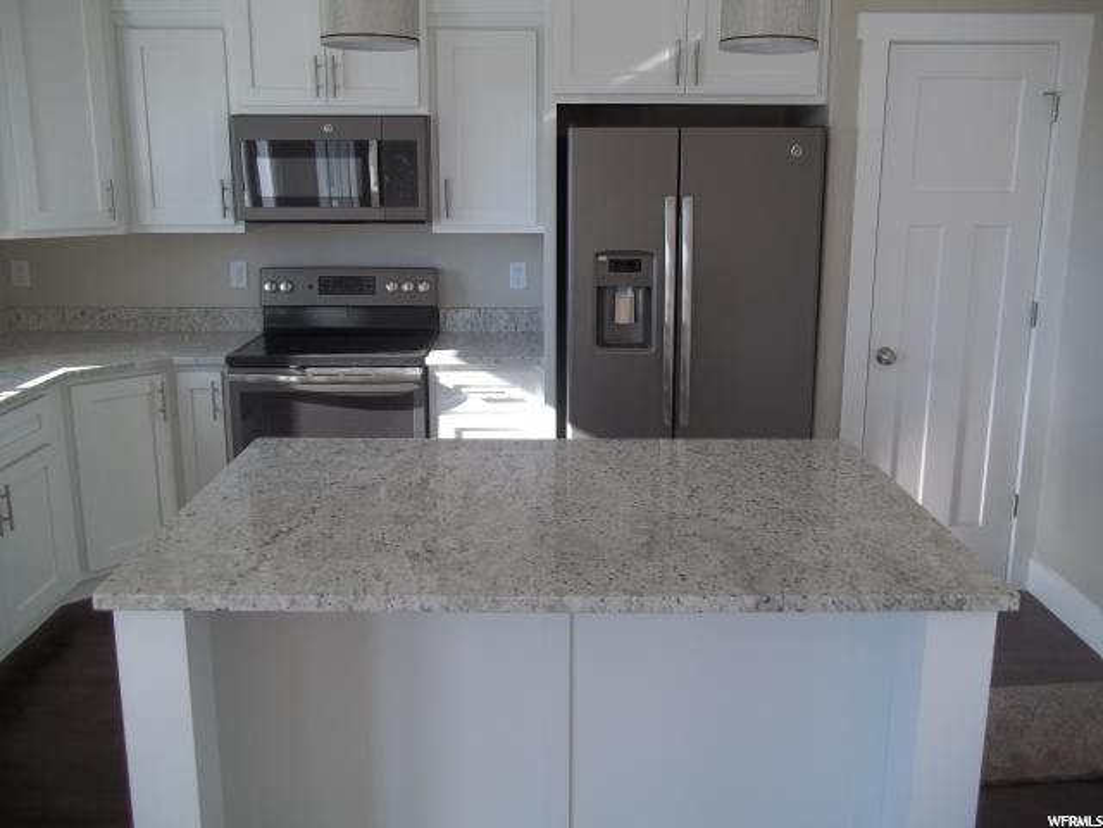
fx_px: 1020
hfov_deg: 56.8
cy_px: 414
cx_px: 552
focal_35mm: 32
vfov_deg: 44.2
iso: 64
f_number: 2.9
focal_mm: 5.7
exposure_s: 1/100
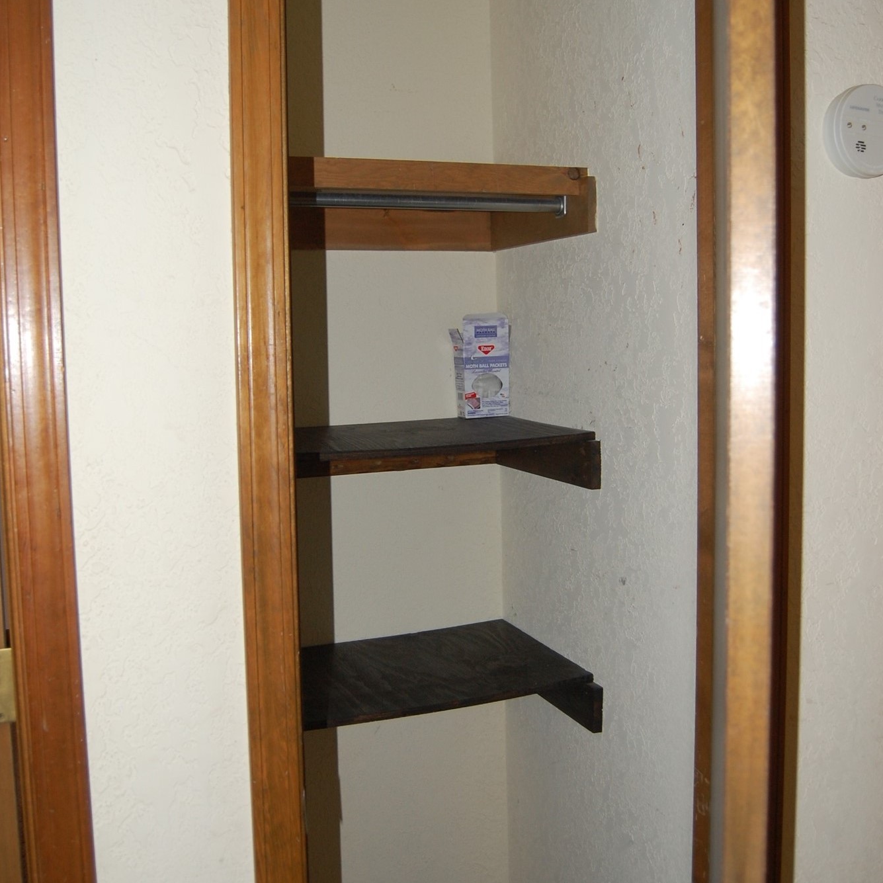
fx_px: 1010
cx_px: 437
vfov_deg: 47.2
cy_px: 450
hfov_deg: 47.2
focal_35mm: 35
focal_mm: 18
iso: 400
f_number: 3.5
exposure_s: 1/60
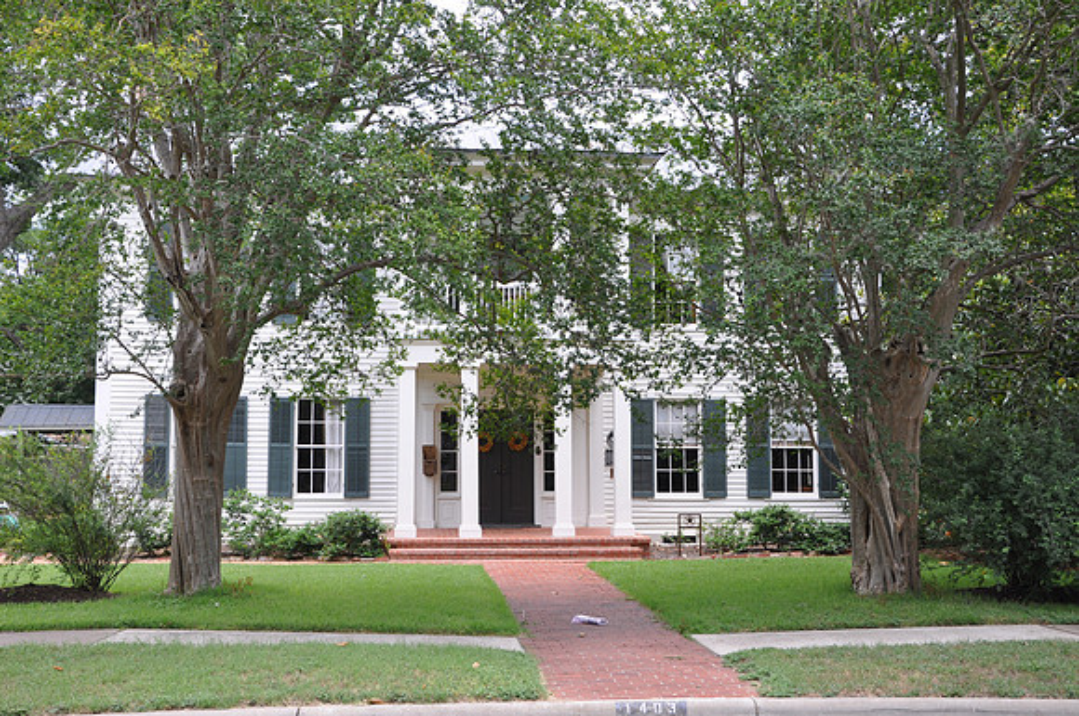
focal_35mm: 45
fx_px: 1347
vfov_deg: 29.8
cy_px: 358
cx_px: 540
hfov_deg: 43.7
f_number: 7.1
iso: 200
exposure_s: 1/50
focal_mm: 30
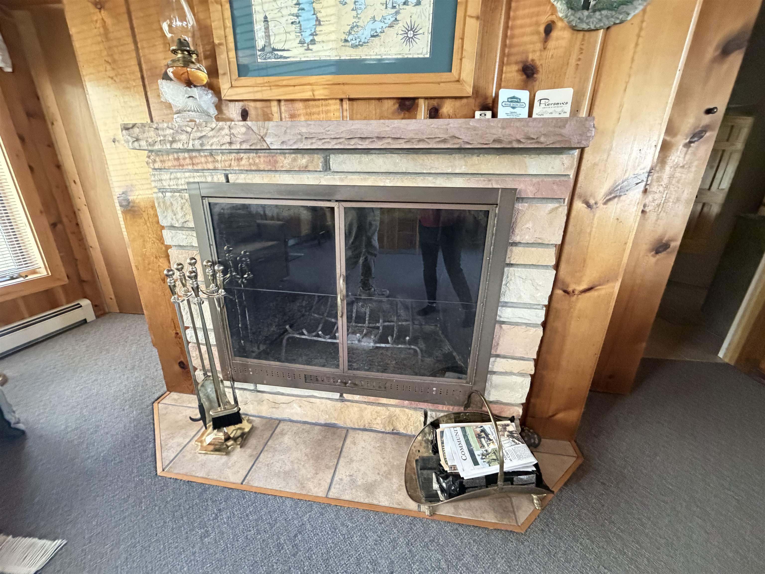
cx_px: 382
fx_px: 309
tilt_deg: -18.2
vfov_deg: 85.7
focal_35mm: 14
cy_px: 287
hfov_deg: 102.1
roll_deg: -1.0
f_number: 2.2
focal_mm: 2.22
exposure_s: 1/60
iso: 800
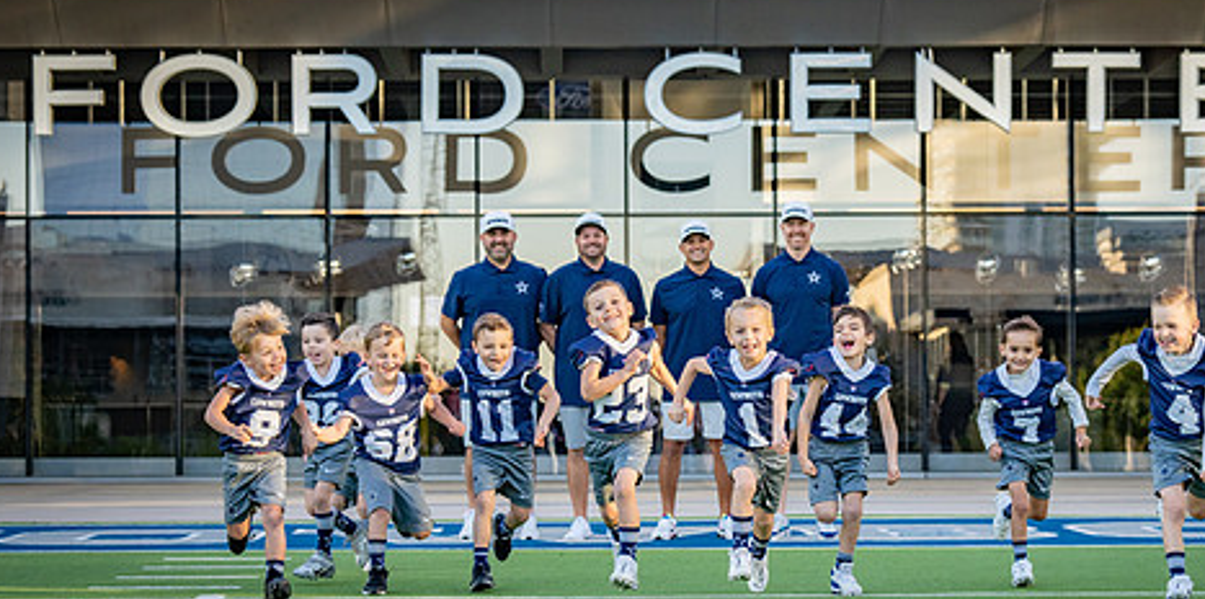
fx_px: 3421
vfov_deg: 10.0
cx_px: 634
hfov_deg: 20.0
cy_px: 438
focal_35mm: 110
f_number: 4
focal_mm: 70
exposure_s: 1/1250
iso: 1000
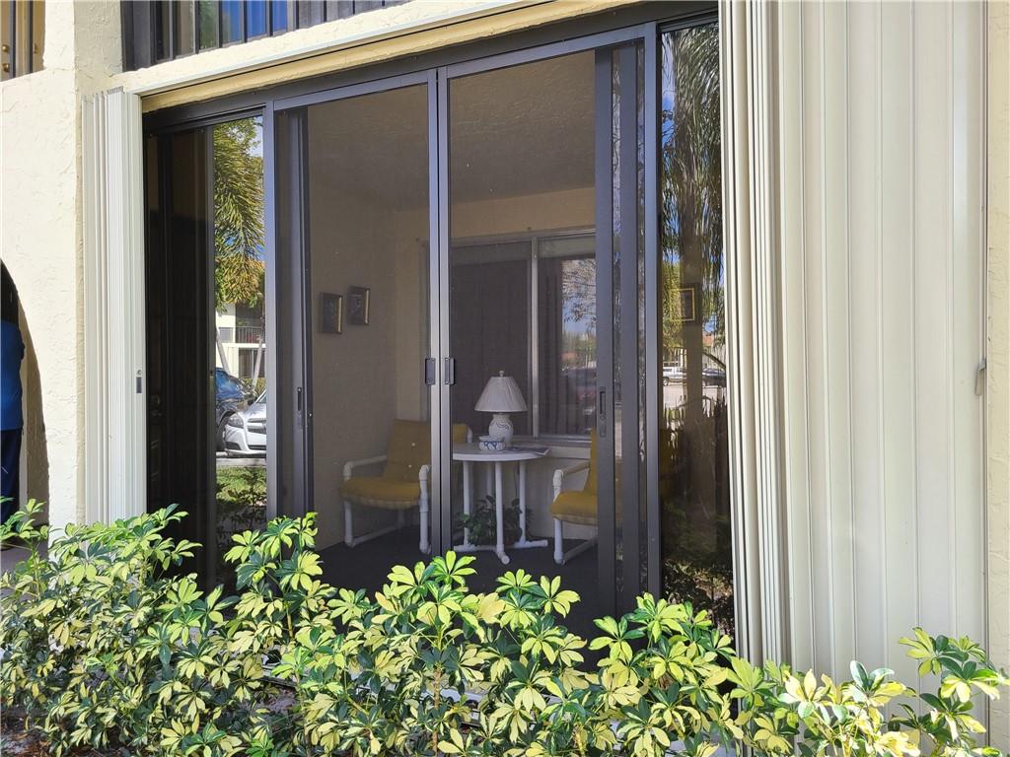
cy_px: 378
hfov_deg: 67.3
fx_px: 759
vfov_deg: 53.1
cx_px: 505
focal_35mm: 26
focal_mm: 5.4
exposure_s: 1/180
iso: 40
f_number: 1.8
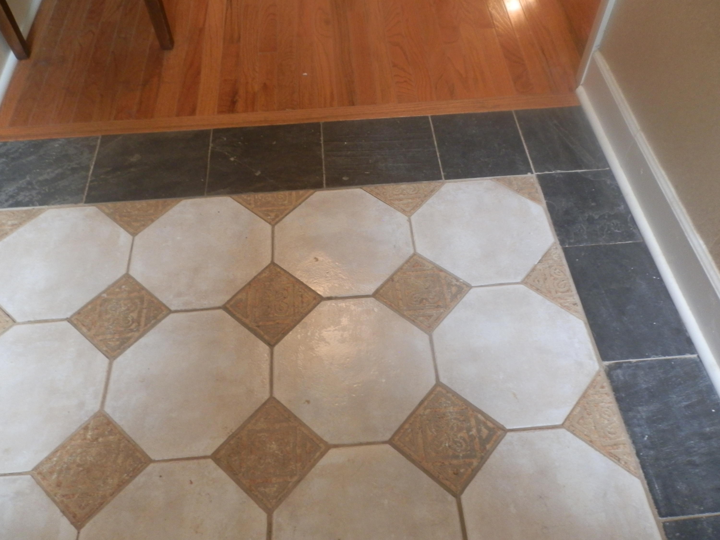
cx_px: 360
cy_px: 270
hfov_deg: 63.4
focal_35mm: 28
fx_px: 582
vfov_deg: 49.7
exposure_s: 1/20
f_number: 3.1
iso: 200
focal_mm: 5
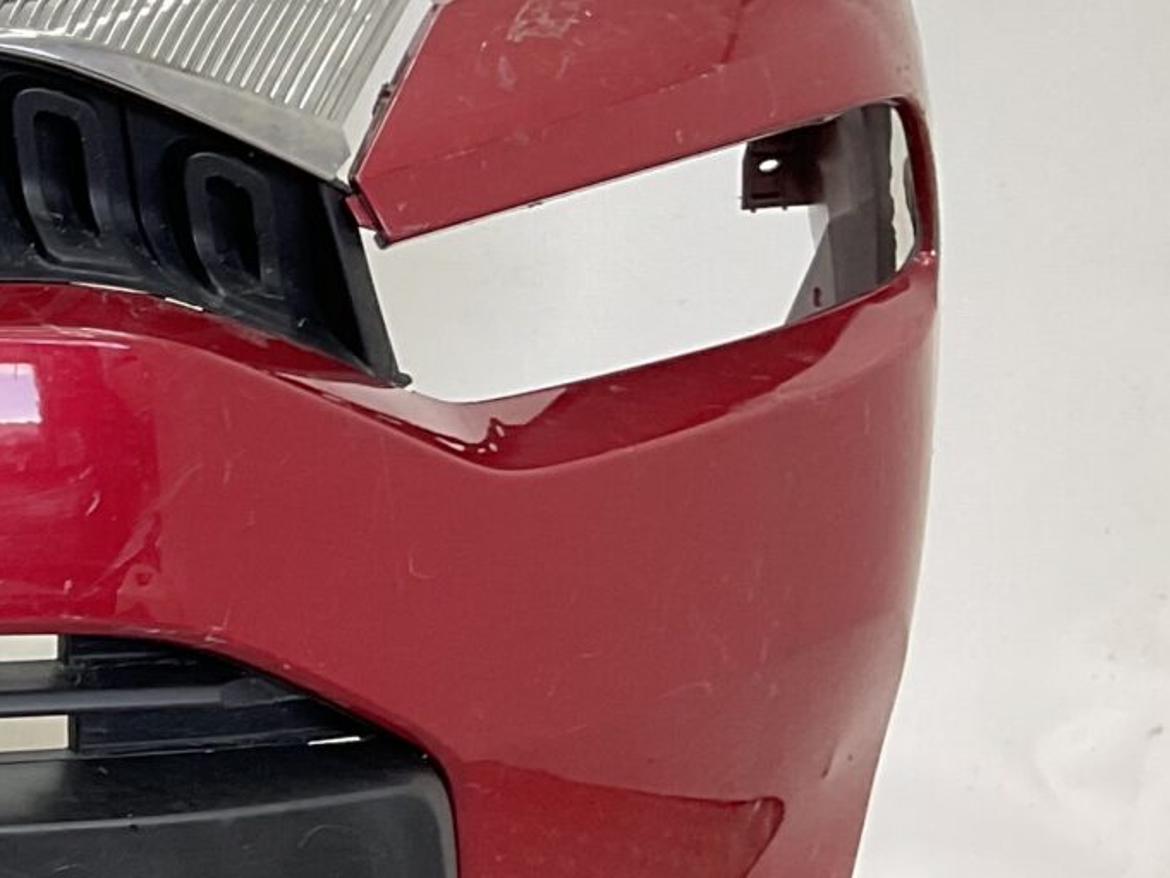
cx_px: -940
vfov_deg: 13.6
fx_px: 3685
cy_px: 576
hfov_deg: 15.5
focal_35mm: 109
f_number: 1.8
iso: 32
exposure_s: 1/120
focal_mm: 3
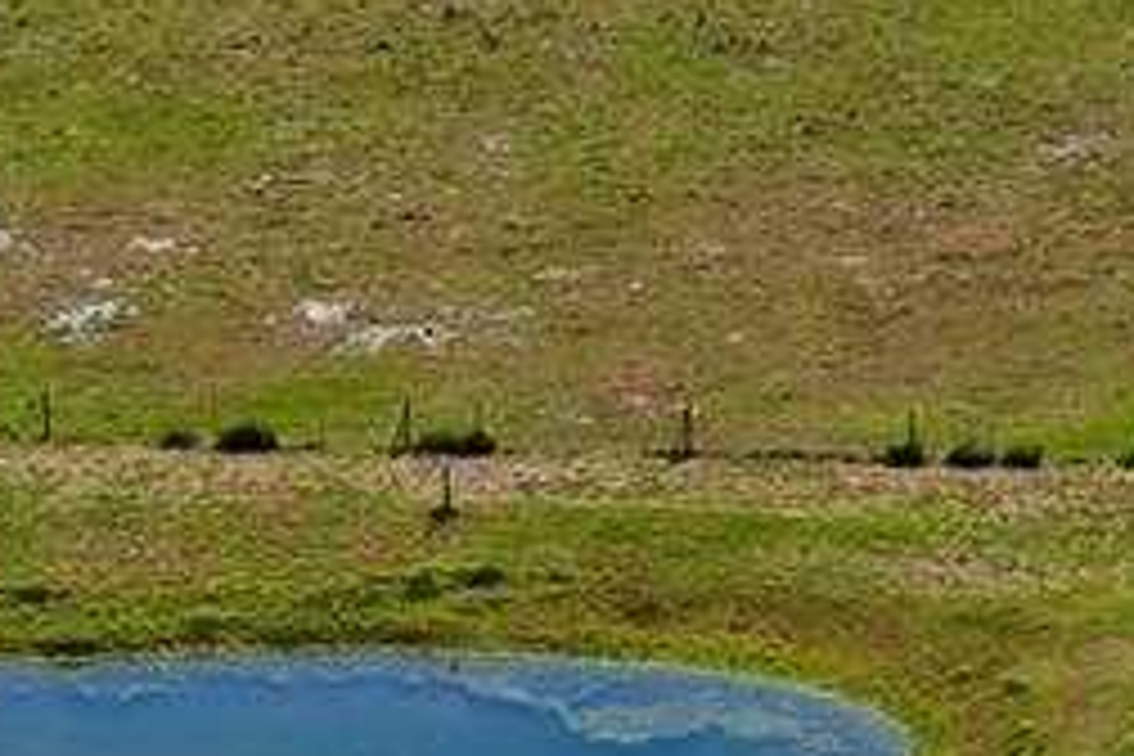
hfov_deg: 10.5
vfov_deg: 7.4
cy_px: -207
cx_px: 2020
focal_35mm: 184
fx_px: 5796
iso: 100
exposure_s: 1/320
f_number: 9
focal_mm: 10.57
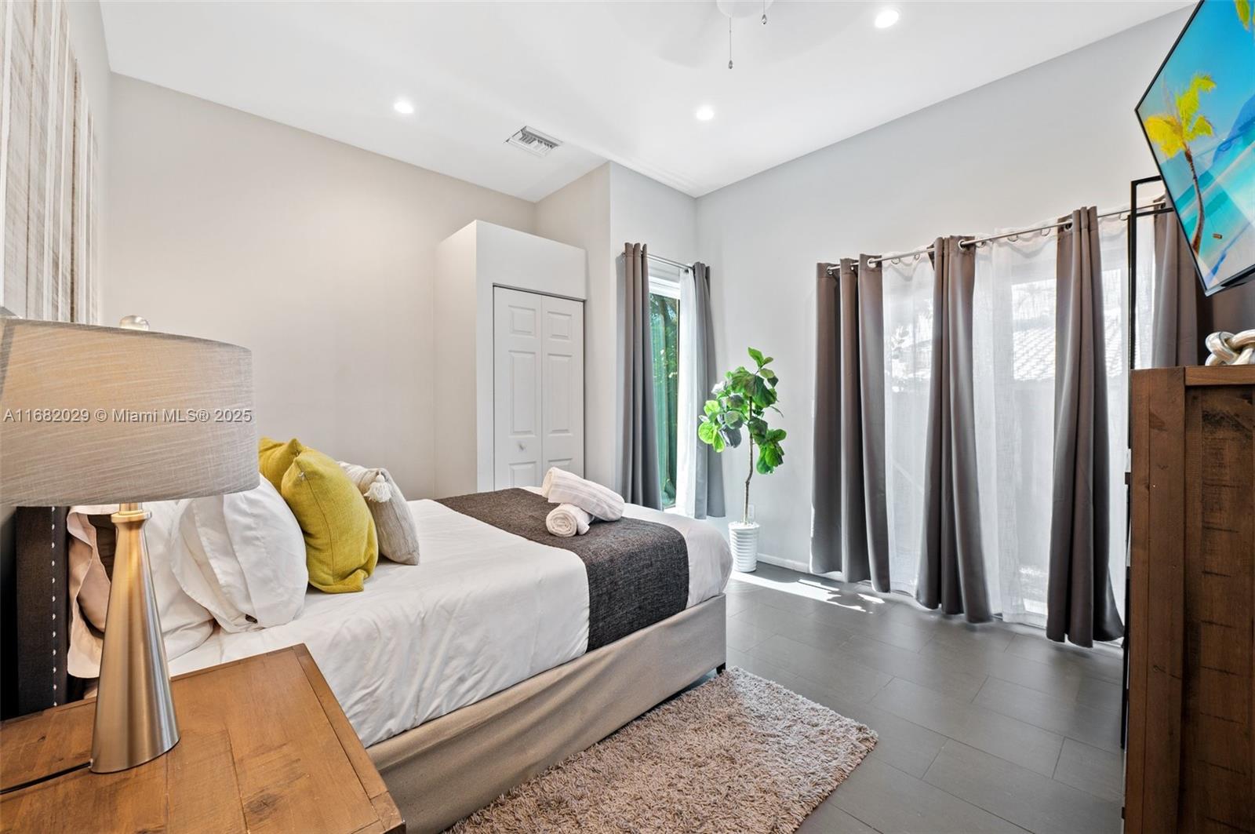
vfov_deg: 81.1
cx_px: 628
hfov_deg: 104.3
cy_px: 417
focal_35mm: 14
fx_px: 488
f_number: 8
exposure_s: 1/6
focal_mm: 14
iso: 200
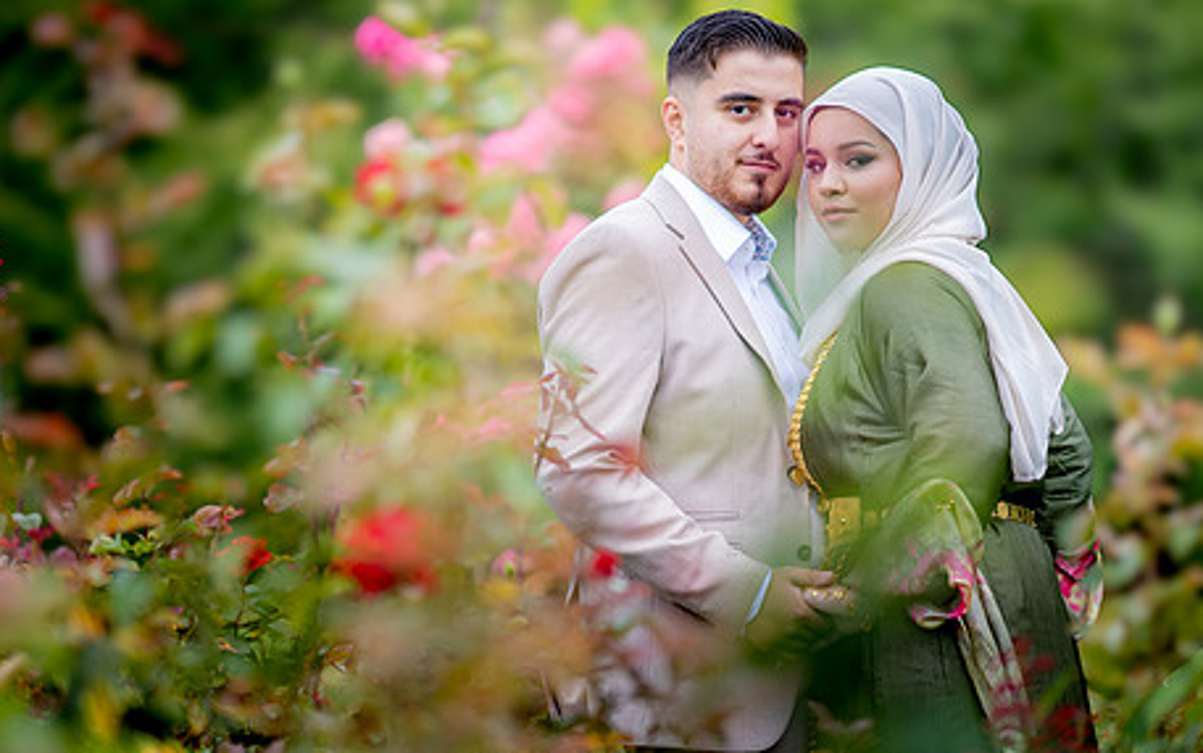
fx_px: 3608
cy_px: 438
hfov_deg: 18.9
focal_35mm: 110
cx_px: 624
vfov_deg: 11.9
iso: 100
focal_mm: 85
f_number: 1.4
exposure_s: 1/1600
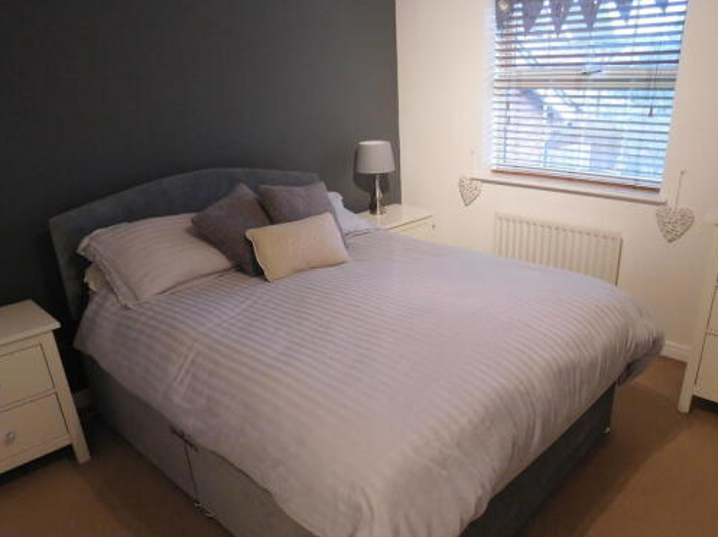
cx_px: 407
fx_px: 560
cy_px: 310
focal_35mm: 27
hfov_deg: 65.1
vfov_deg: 51.1
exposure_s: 1/25
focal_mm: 4
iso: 400
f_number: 3
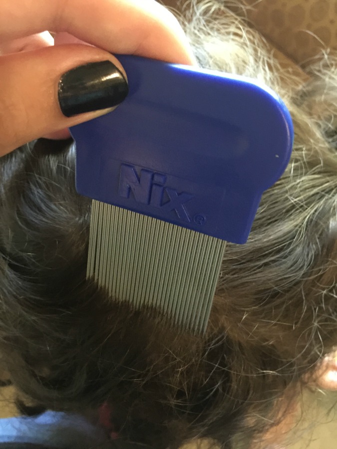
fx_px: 376
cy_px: 224
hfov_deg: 48.2
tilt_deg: -77.1
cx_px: 168
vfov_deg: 61.7
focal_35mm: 29
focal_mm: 4.15
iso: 200
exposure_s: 1/4
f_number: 2.2
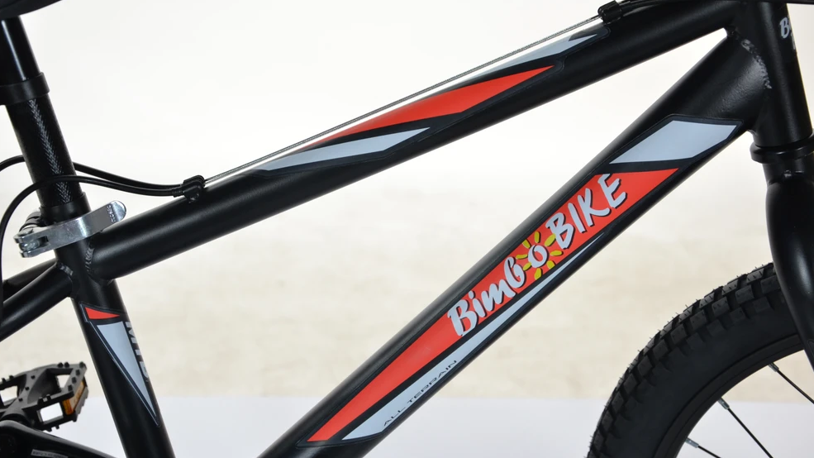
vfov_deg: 18.0
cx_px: 407
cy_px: 233
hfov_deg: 31.4
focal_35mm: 67
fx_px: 1446
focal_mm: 42
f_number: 6.3
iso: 400
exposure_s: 1/60
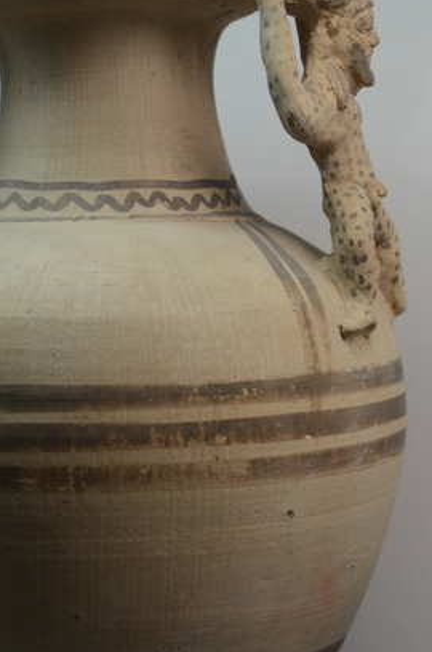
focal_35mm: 122
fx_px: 2207
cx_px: 120
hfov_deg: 11.2
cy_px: 395
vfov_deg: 16.8
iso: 1000
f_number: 5.6
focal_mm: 50
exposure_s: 1/125
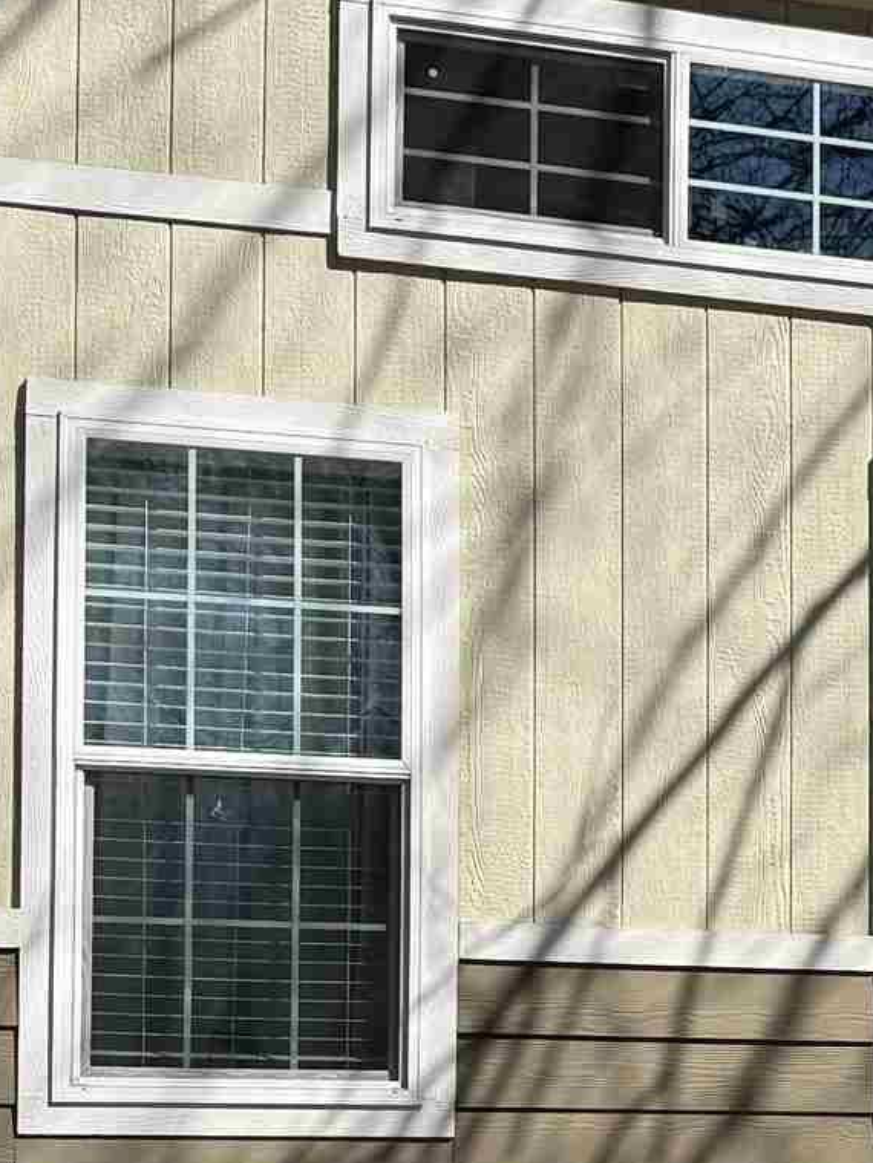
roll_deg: -0.7
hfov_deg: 13.9
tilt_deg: +3.4
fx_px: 3262
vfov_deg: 19.8
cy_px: 1088
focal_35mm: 97
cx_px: 1452
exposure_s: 1/4405
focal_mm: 6.76
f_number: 1.78
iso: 80
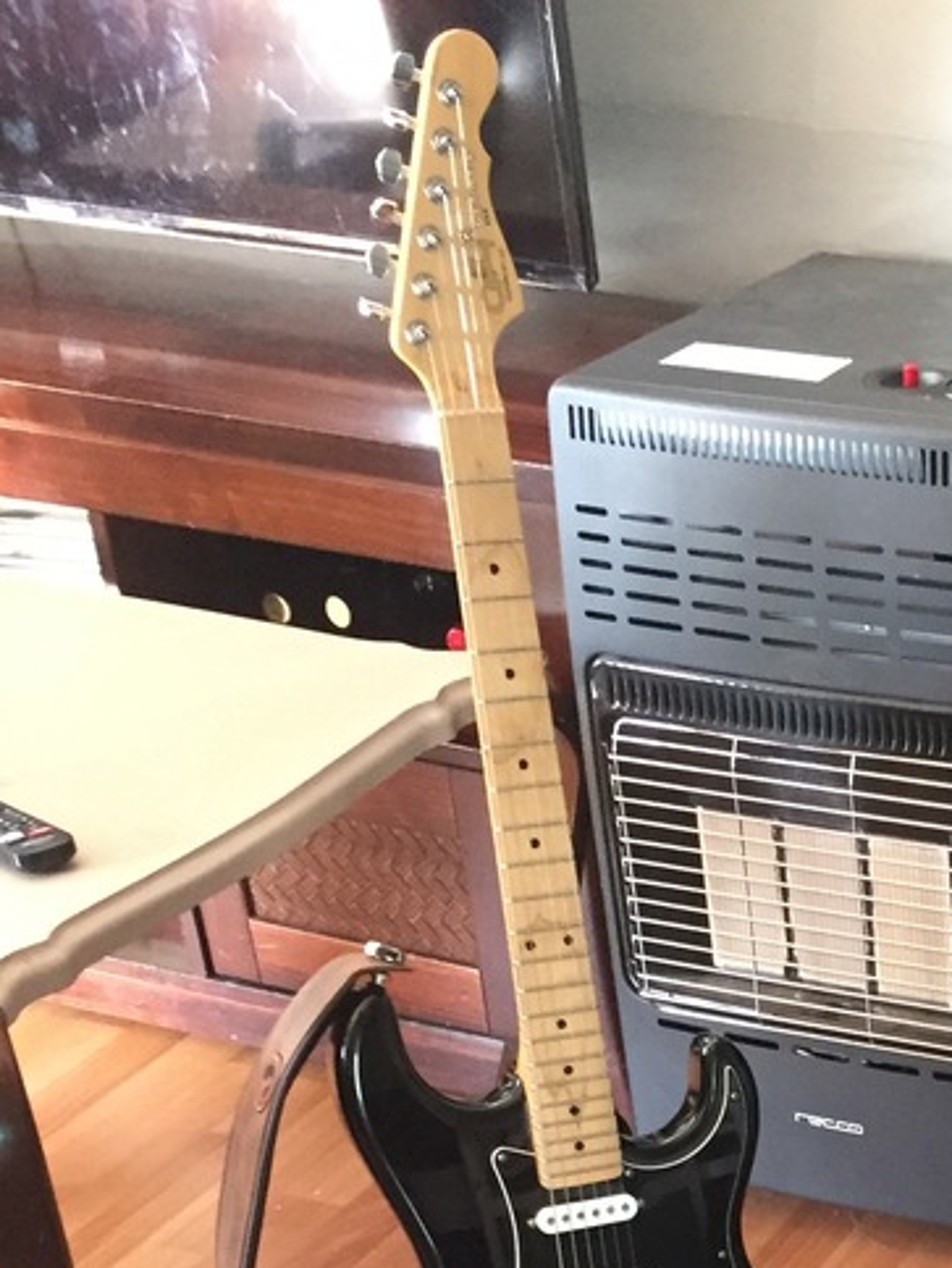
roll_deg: -2.2
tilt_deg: -36.9
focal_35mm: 72
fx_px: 2637
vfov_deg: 24.2
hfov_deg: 19.2
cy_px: 1573
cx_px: 1172
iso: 250
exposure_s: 1/25
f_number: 2.2
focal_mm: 4.15
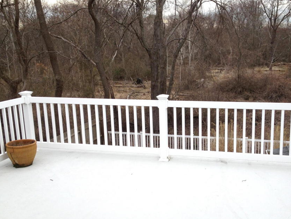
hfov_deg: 43.7
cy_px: 110
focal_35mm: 43
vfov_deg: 33.6
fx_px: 362
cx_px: 170
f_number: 2.4
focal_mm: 4.28
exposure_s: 1/541
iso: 50
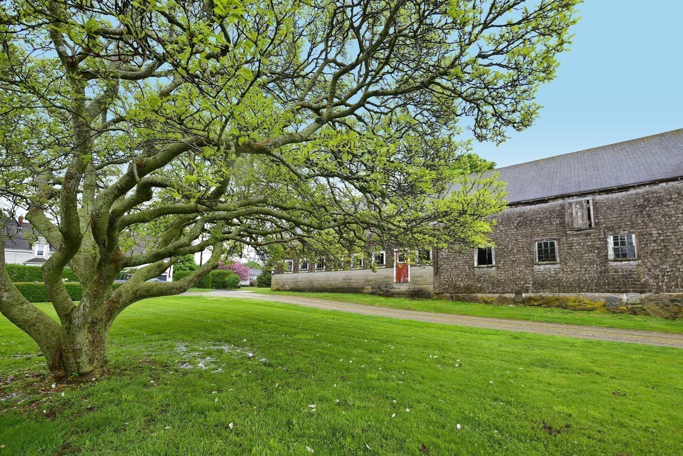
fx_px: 304
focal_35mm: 16
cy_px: 228
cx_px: 342
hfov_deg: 96.7
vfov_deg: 73.8
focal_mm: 16
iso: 400
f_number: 5.6
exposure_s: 1/125
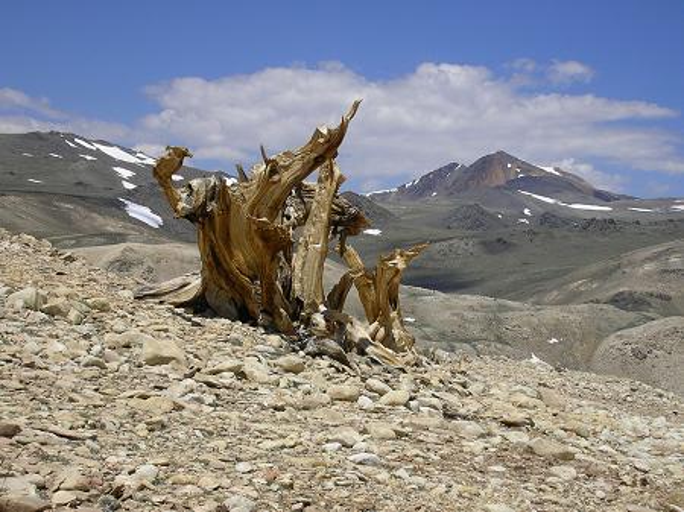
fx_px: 1758
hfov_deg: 22.0
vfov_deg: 16.6
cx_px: 342
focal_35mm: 89
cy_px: 256
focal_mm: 13.7
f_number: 6.1
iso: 64
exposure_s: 1/800
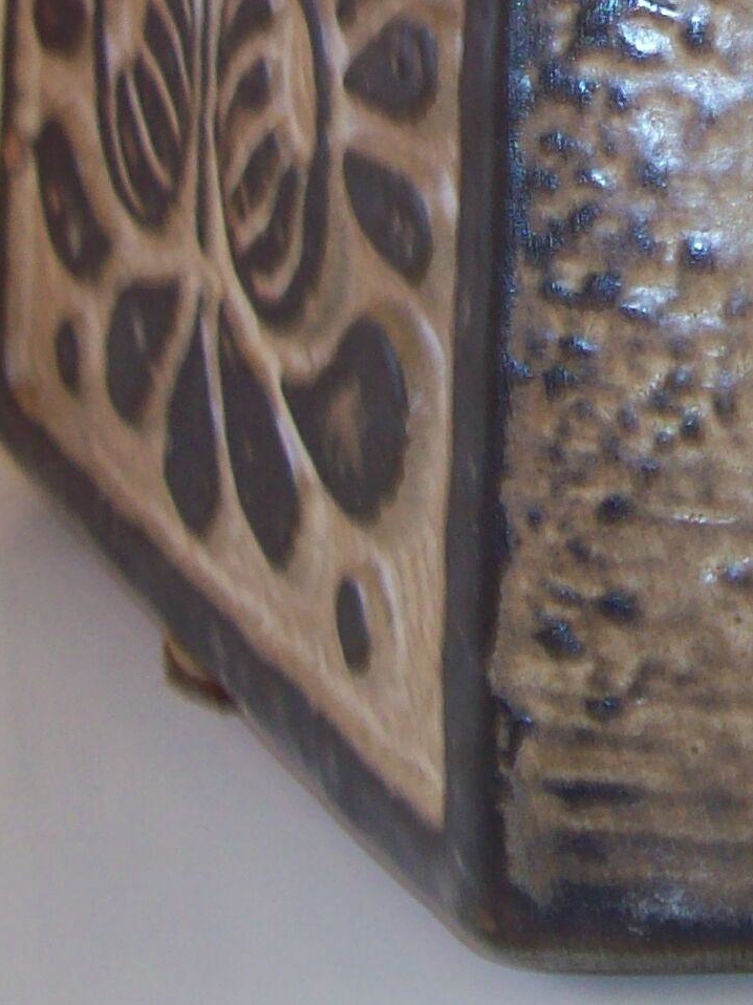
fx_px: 3105
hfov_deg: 13.5
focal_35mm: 107
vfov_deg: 17.3
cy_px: -278
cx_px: 848
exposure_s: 1/64
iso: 80
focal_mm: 6
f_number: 2.7
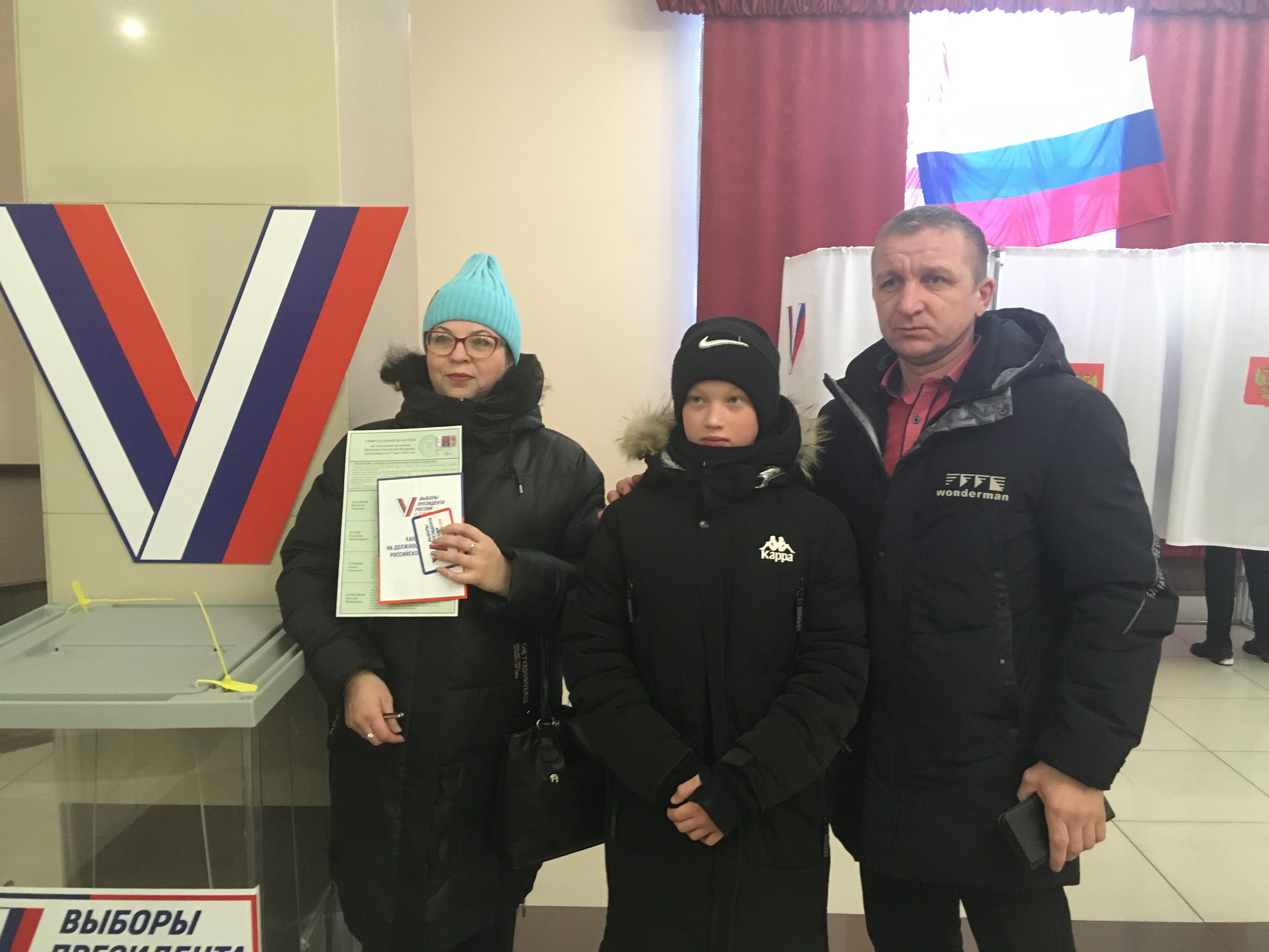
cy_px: 476
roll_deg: +0.4
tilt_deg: -8.5
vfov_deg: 48.2
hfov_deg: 61.7
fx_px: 1063
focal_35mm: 29
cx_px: 634
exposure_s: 1/17
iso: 250
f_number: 2.2
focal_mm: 4.15
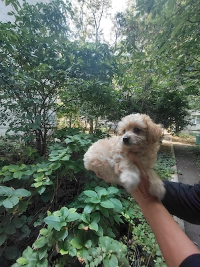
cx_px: 100
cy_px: 134
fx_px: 123
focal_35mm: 16
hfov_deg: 78.1
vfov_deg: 94.5
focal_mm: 1.64
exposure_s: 1/101
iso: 80
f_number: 2.2
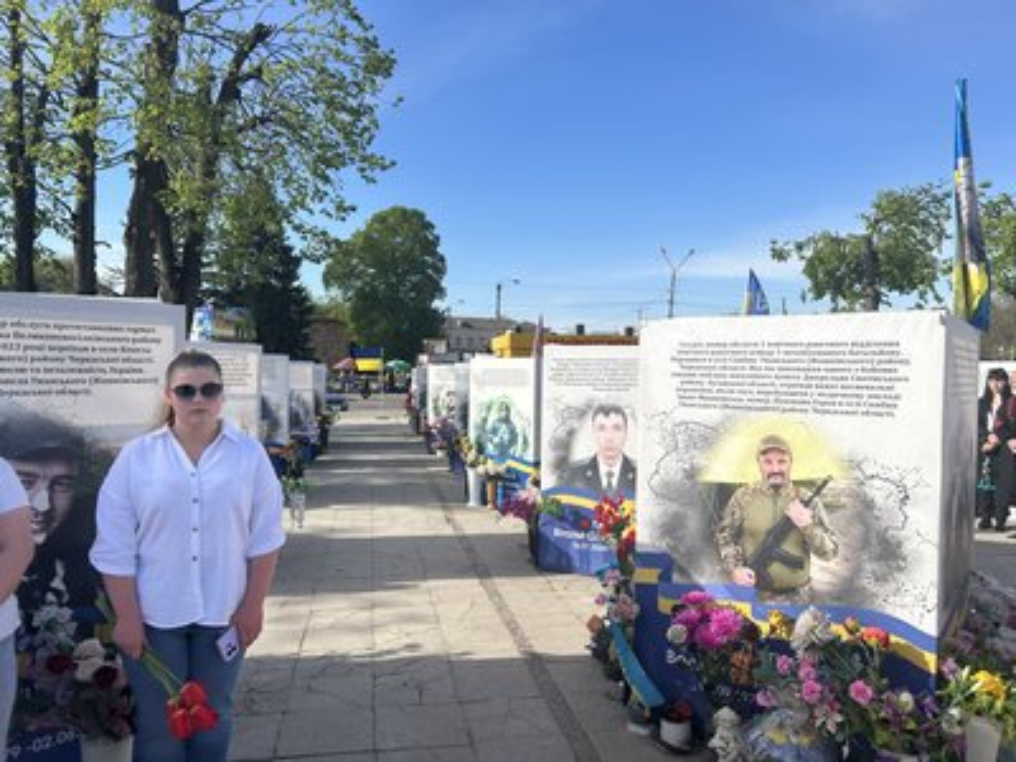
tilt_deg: -1.5
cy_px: 381
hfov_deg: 67.3
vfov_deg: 53.1
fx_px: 763
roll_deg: +1.4
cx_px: 508
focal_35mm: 26
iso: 50
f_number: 1.5
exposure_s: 1/4444
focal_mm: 5.7
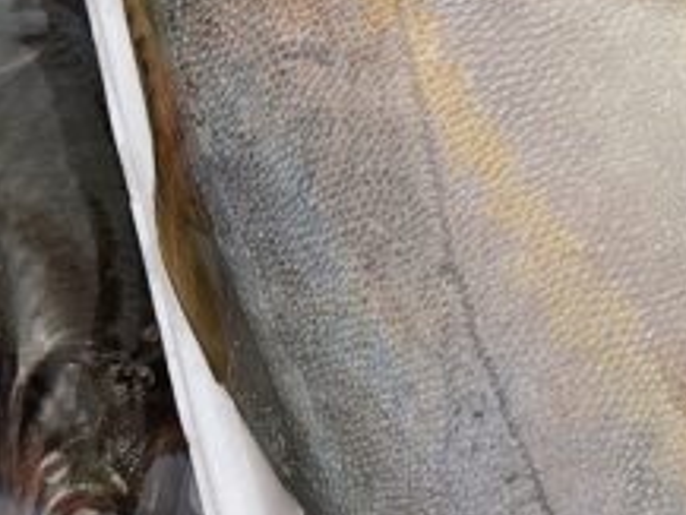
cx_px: 1461
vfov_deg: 12.7
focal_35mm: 115
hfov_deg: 13.9
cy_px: -13
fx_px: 2280
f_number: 1.6
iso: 80
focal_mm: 5.96
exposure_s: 1/60
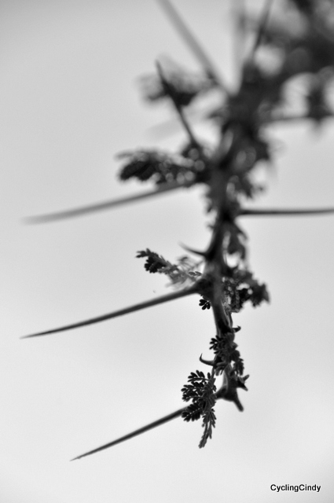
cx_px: 167
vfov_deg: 5.1
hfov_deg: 3.4
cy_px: 252
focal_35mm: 405
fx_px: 5651
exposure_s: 1/200
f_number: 10
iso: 200
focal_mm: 270
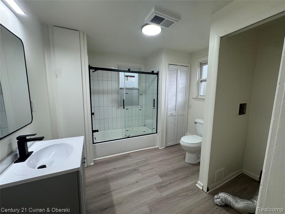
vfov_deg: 85.7
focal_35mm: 14
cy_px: 107
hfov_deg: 102.1
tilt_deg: -7.6
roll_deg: -0.9
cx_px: 142
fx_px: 115
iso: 100
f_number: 2.2
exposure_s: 1/120
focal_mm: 2.22
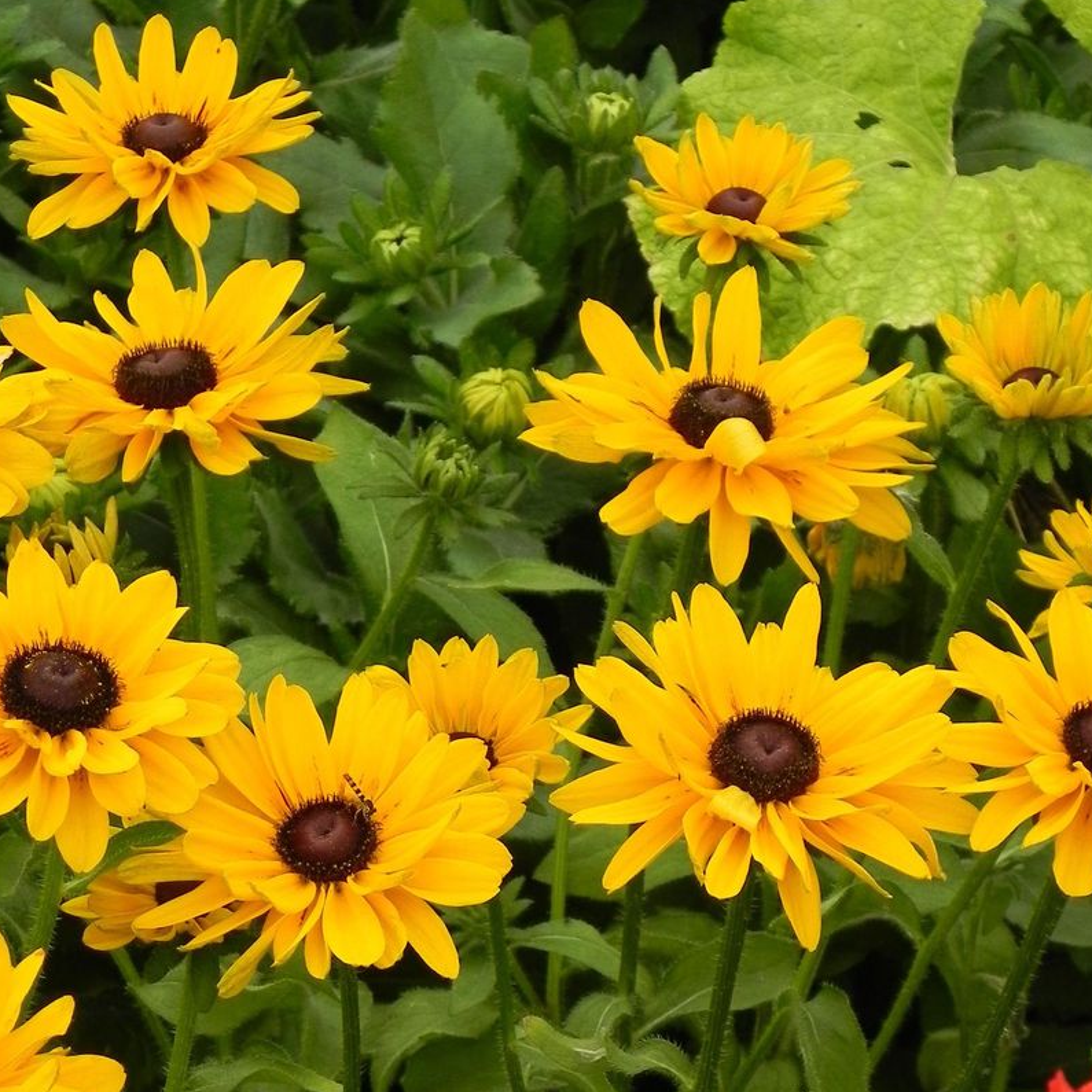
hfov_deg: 19.5
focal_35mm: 89
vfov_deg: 19.5
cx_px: 587
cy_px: 545
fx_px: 3176
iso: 160
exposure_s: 1/640
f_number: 4.5
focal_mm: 13.4
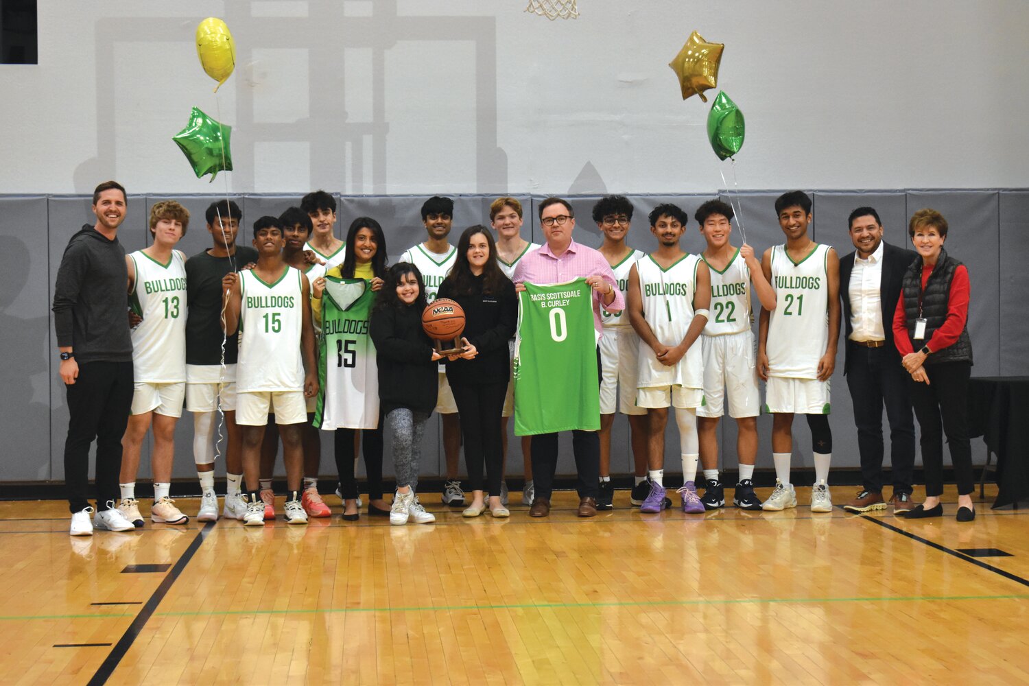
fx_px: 1972
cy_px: 343
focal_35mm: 69
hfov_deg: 29.2
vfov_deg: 19.7
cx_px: 514
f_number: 5.3
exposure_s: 1/250
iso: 3200
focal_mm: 46
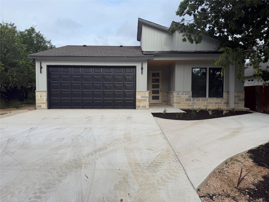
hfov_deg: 71.6
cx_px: 134
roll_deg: -0.5
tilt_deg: -1.1
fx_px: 187
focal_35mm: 24
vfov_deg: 56.8
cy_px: 101
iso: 80
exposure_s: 1/3584
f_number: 1.78
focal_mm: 6.76
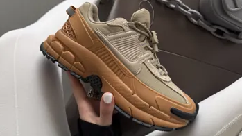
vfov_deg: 32.6
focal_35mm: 36
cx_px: 121
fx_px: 231
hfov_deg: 55.3
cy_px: 47
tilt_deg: -79.4
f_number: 1.78
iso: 80
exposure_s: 1/121
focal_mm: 6.76
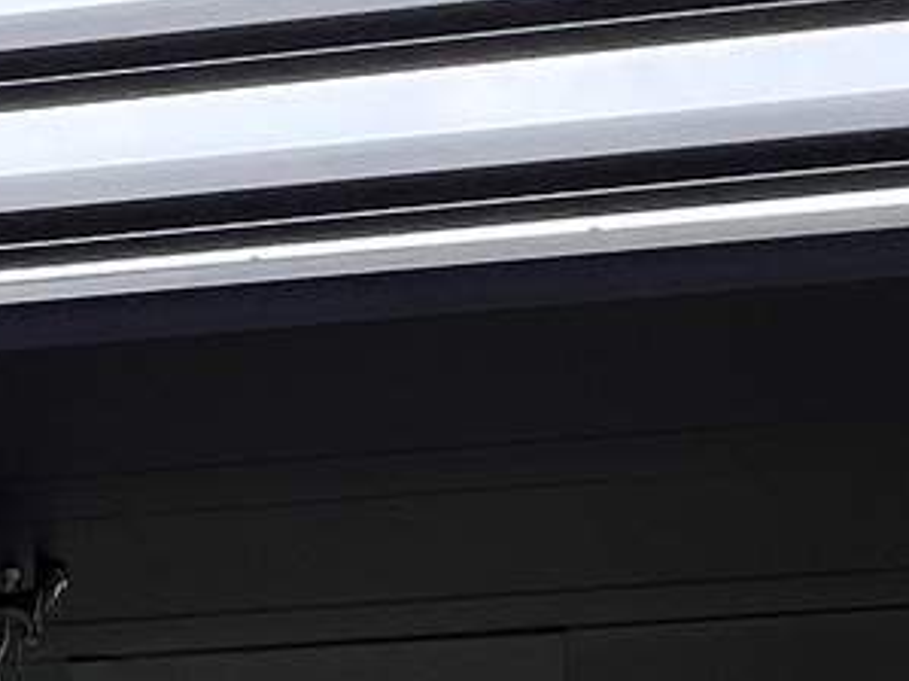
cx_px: 195
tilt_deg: +9.3
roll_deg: -2.1
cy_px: 1979
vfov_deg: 11.2
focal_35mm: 89
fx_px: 2336
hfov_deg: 21.8
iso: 32
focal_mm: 1.57
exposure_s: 1/160
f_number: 1.8
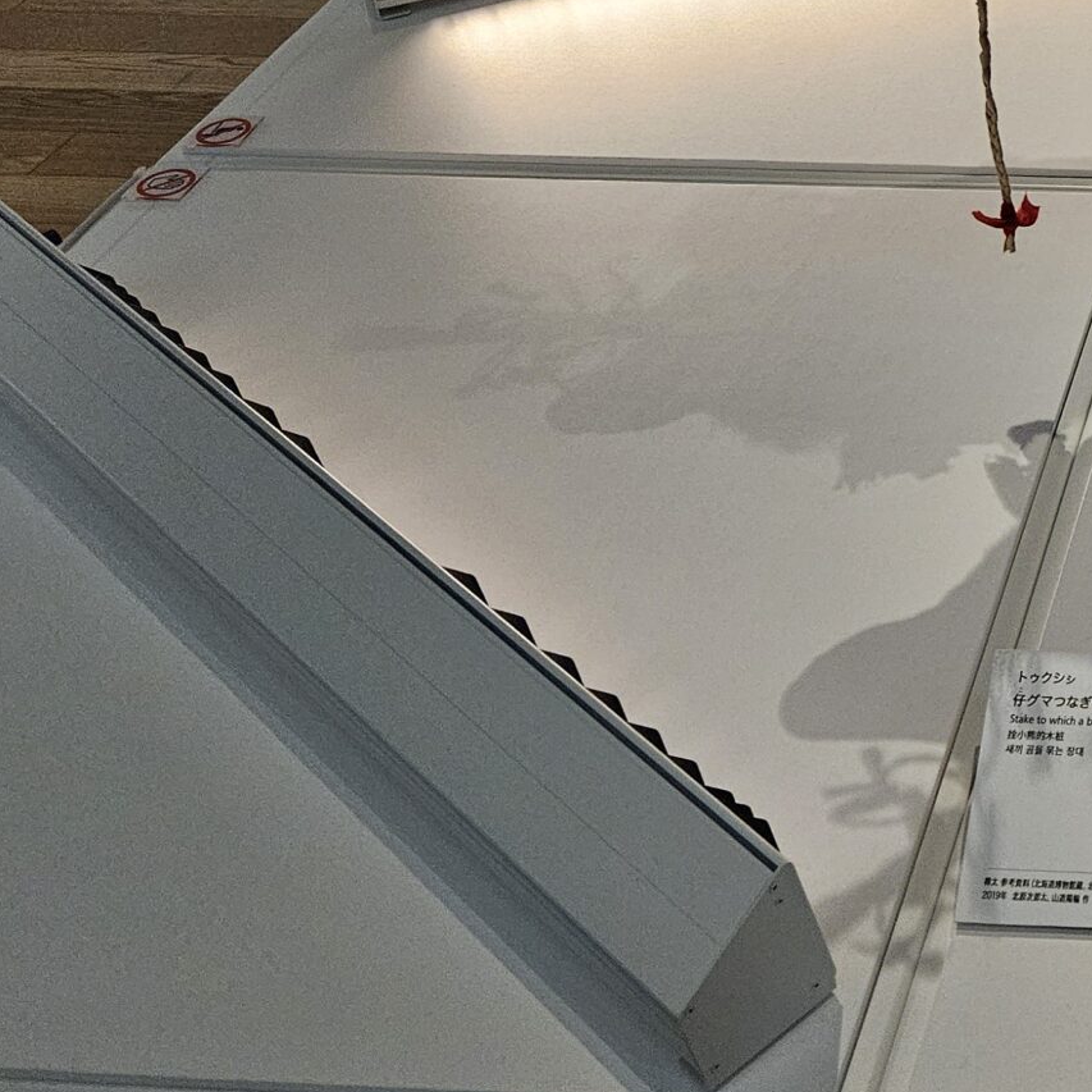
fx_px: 2177
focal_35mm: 61
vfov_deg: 26.7
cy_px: 15
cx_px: 1426
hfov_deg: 24.5
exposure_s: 1/142
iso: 640
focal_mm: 5.4
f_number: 1.8
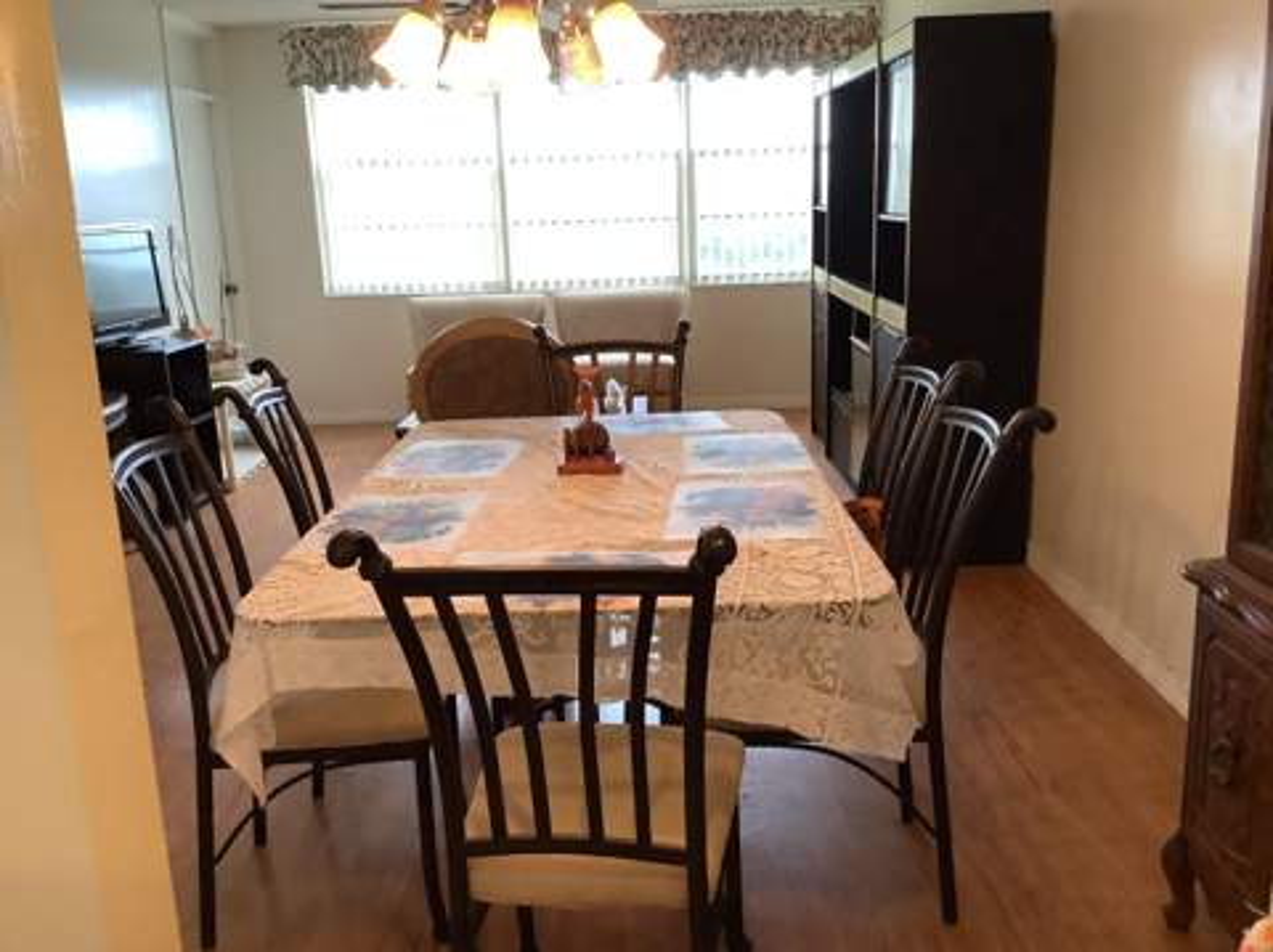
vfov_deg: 45.4
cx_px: 636
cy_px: 476
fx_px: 1139
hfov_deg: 58.4
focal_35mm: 31
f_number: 2.4
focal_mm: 3.3
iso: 200
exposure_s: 1/60
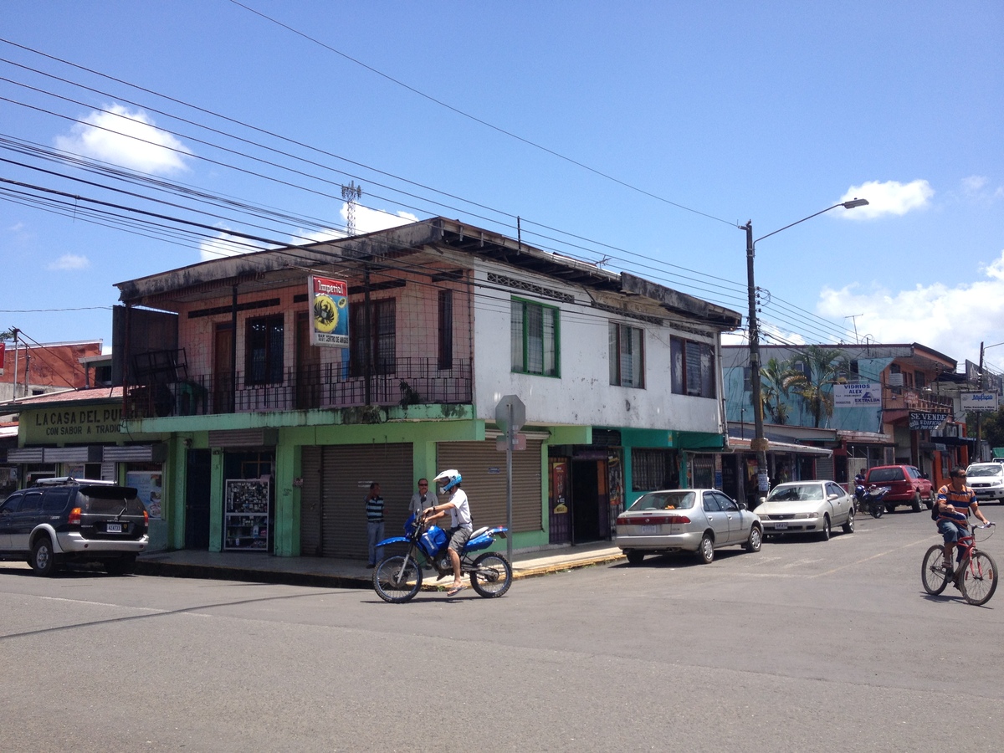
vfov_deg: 40.7
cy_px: 376
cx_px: 502
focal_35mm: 35
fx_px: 1015
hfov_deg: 52.6
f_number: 2.4
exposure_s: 1/1227
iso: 50
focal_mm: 4.28
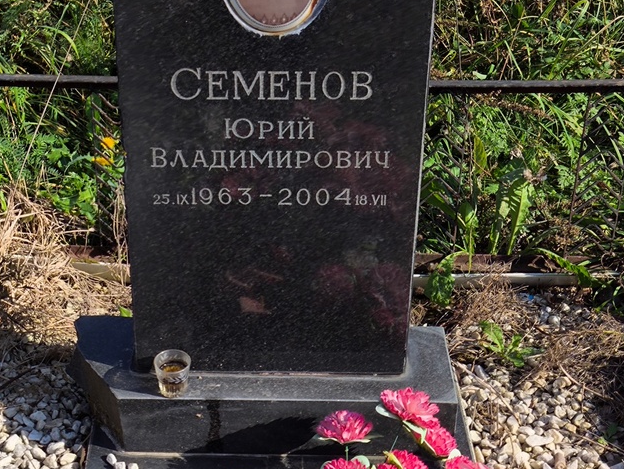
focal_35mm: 64
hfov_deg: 30.1
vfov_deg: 22.9
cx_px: 236
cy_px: 201
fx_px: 1155
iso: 50
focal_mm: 4.71
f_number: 1.7
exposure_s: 1/1474
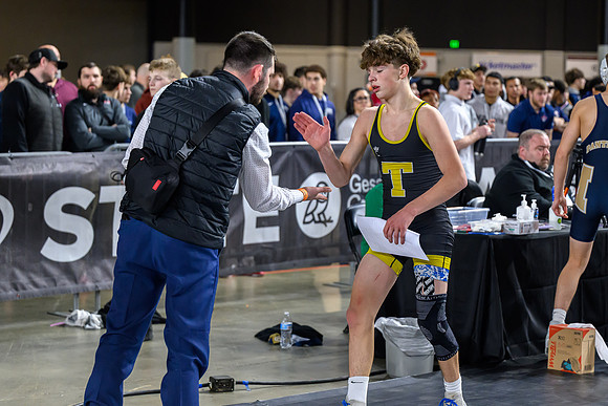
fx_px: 1537
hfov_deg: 22.4
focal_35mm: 91
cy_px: 150
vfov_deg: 15.0
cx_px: 361
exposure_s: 1/800
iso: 4000
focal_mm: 70
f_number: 2.8
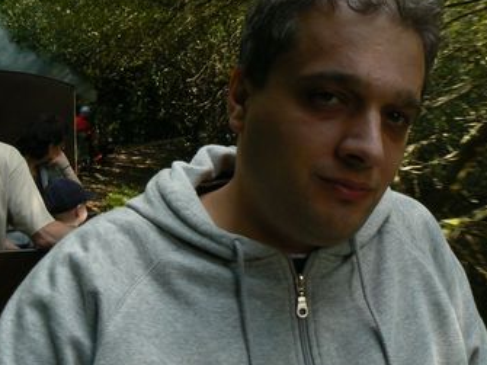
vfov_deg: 33.6
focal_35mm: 43
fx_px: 605
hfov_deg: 43.8
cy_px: 177
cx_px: 230
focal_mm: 6
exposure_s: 1/30
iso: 80
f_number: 6.3
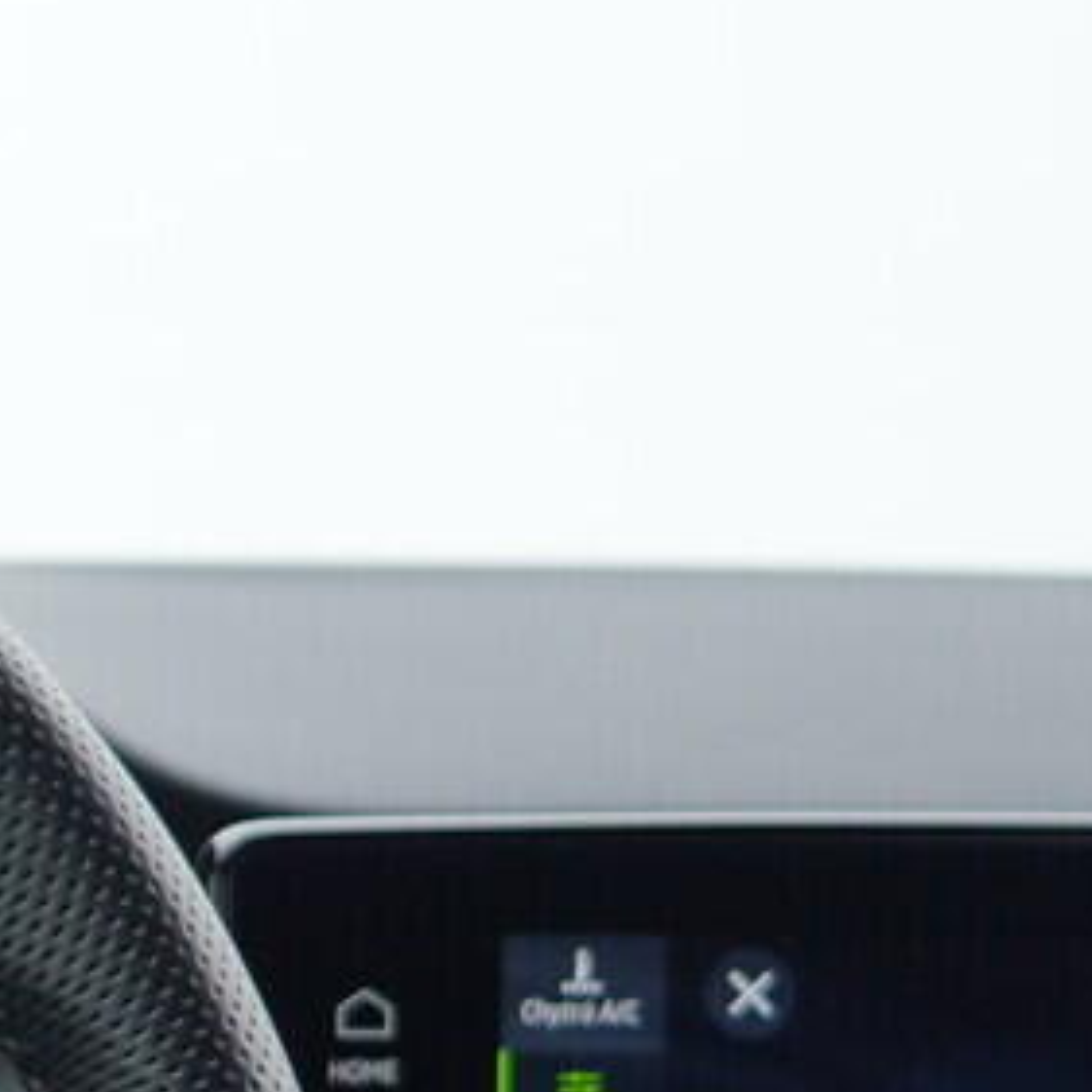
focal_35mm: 157
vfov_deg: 10.8
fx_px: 5603
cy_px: 1496
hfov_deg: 10.2
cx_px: -1123
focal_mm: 24
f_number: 3.2
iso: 125
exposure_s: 1/50
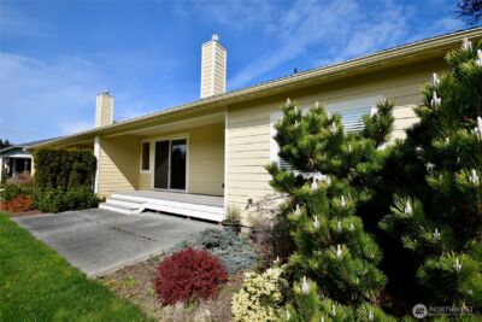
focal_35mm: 15
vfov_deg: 77.4
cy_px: 161
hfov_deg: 100.4
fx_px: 201
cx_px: 241
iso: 200
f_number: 10
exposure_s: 1/400
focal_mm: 10
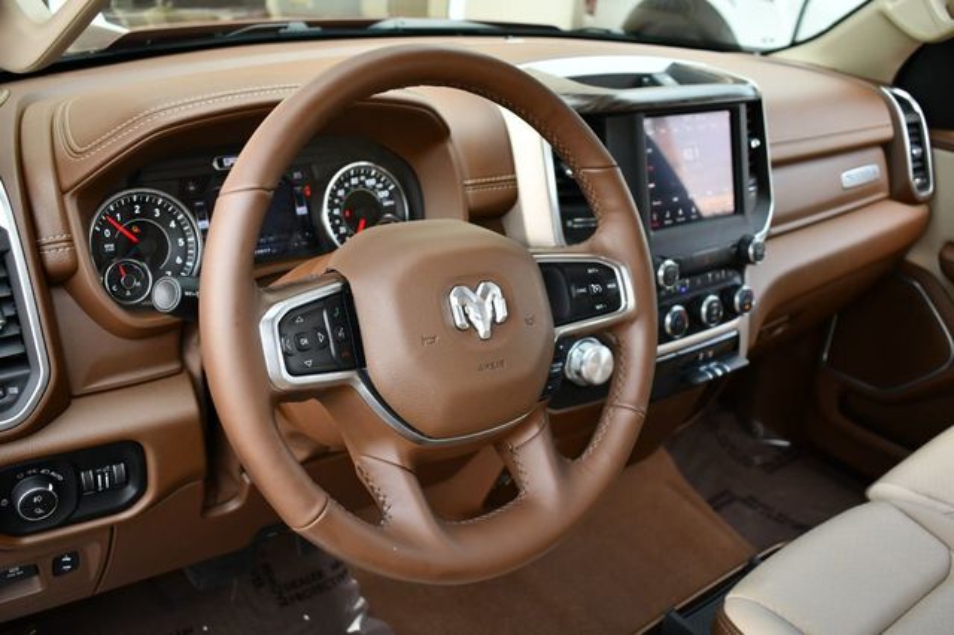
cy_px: 318
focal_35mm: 34
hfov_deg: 55.8
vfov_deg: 38.8
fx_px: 900
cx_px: 477
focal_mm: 23
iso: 500
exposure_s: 1/250
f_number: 3.8
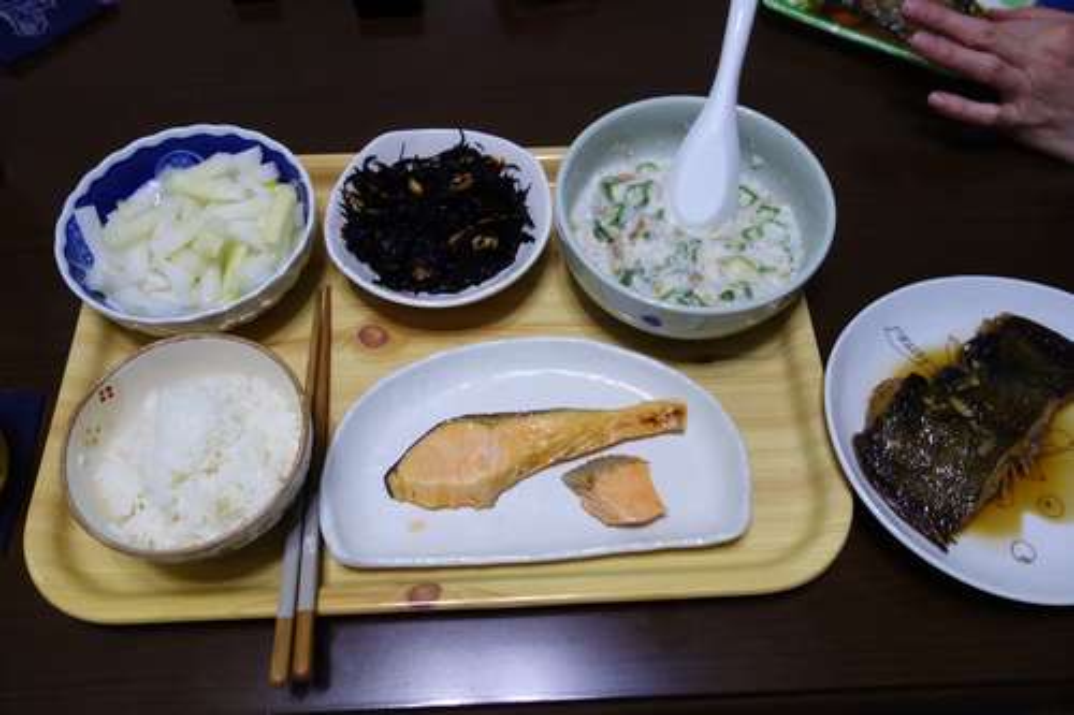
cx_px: 537
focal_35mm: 28
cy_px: 358
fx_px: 835
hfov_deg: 65.5
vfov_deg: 46.4
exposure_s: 1/30
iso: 250
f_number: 1.8
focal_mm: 10.4
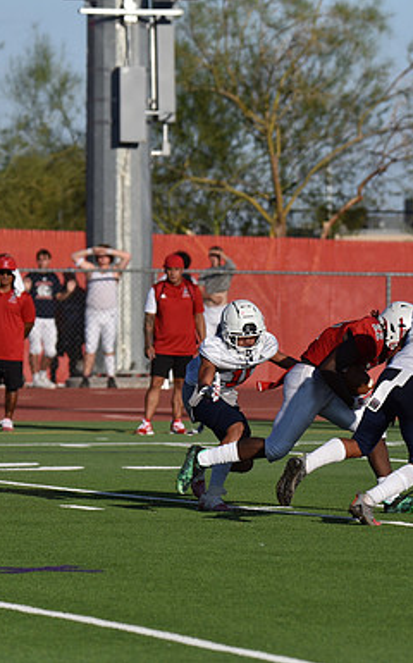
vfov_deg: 5.7
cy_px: 332
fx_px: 6658
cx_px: 298
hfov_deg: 3.6
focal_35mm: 369
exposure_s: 1/4000
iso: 360
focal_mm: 240
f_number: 5.6
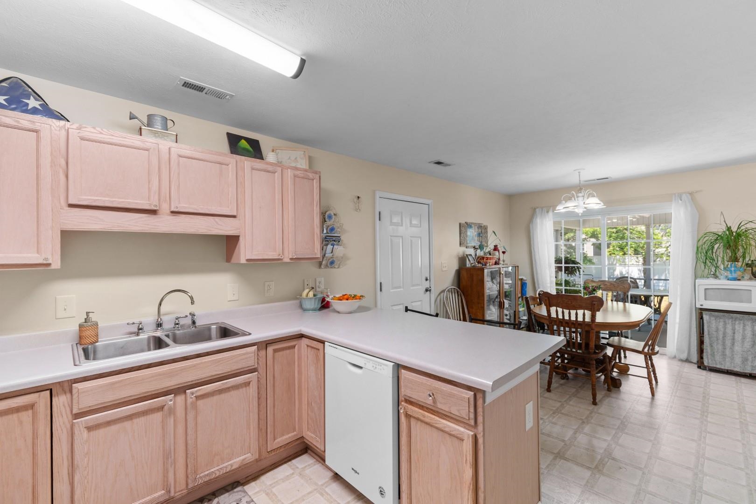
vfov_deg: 77.3
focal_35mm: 15
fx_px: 315
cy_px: 252
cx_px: 378
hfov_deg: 100.4
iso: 100
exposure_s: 1/10
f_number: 4.5
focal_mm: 10
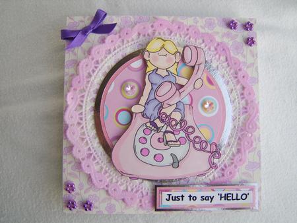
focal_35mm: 31
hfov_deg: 58.3
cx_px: 148
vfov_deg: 45.5
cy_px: 112
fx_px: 266
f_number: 2.7
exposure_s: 1/125
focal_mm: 8.13
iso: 71
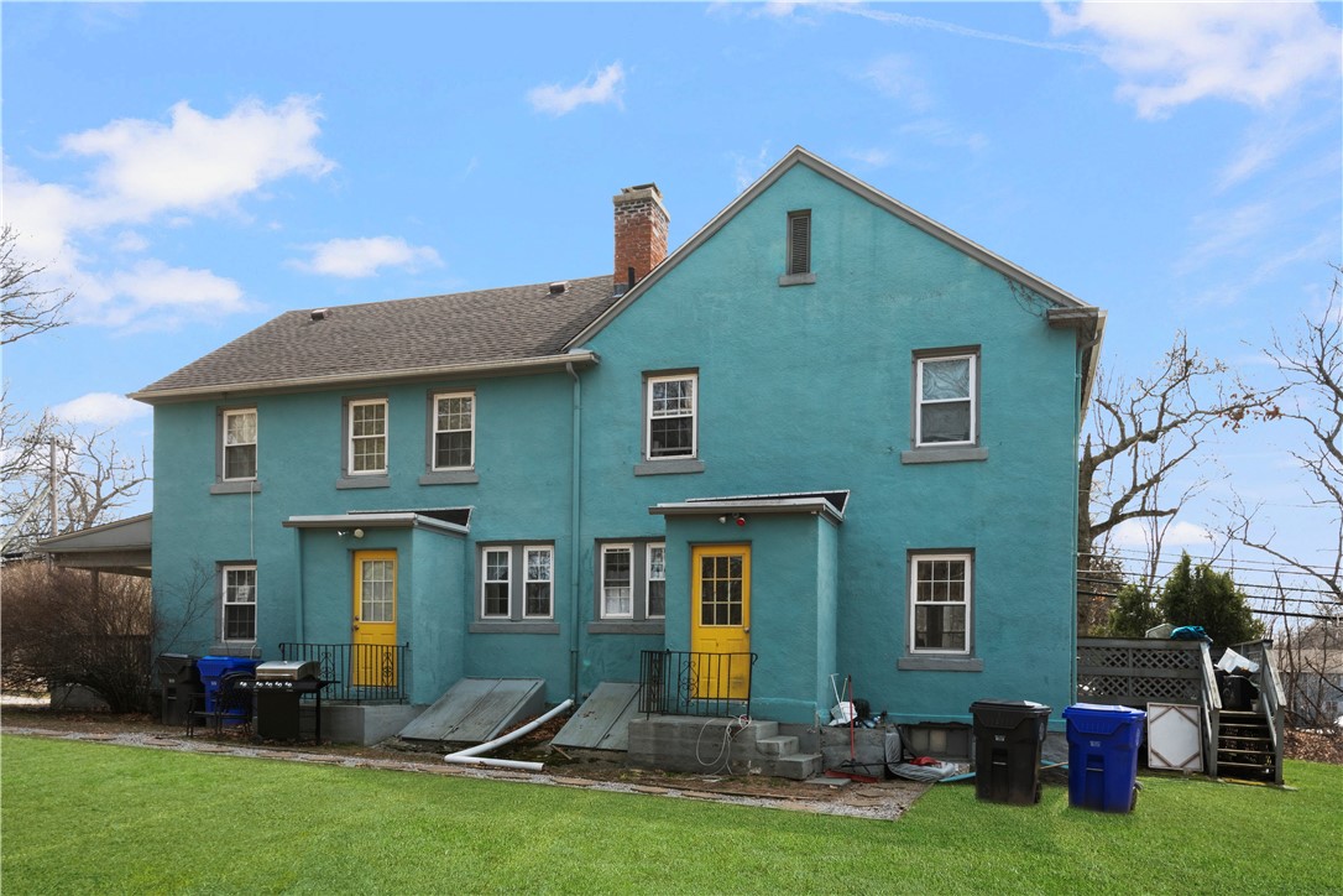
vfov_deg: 50.4
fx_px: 951
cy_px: 448
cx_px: 672
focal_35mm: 26
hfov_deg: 70.4
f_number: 14
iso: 400
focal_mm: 17
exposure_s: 1/125
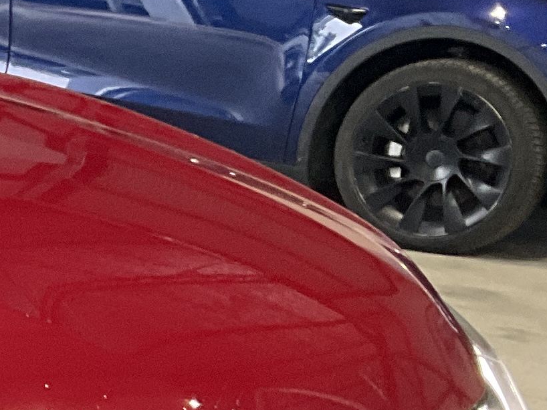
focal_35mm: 143
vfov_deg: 10.3
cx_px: -664
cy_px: 413
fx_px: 2259
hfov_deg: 11.8
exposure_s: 1/60
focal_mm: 3
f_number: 1.8
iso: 100
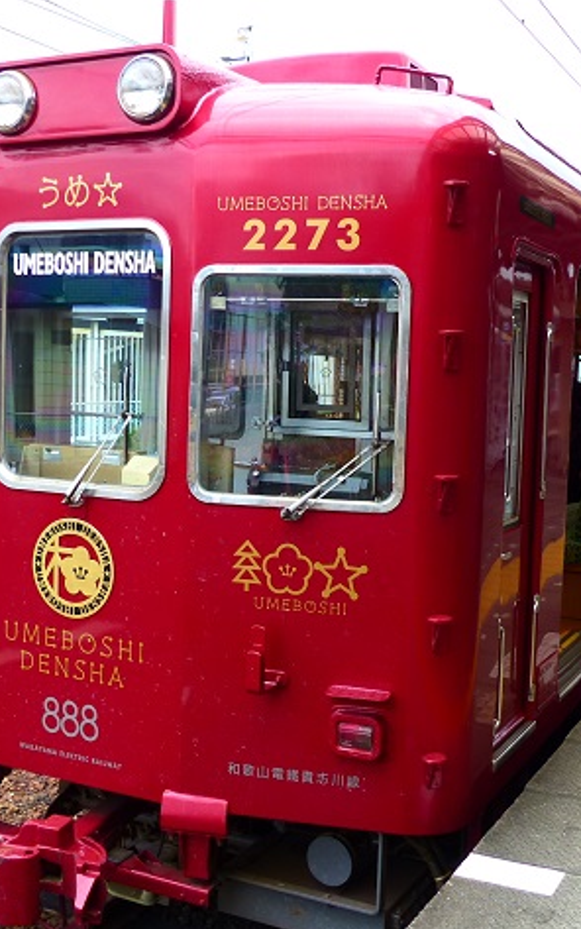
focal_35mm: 43
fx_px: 1088
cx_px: 300
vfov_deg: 46.2
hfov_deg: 29.9
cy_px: 469
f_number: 4
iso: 160
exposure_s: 1/60
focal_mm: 5.5
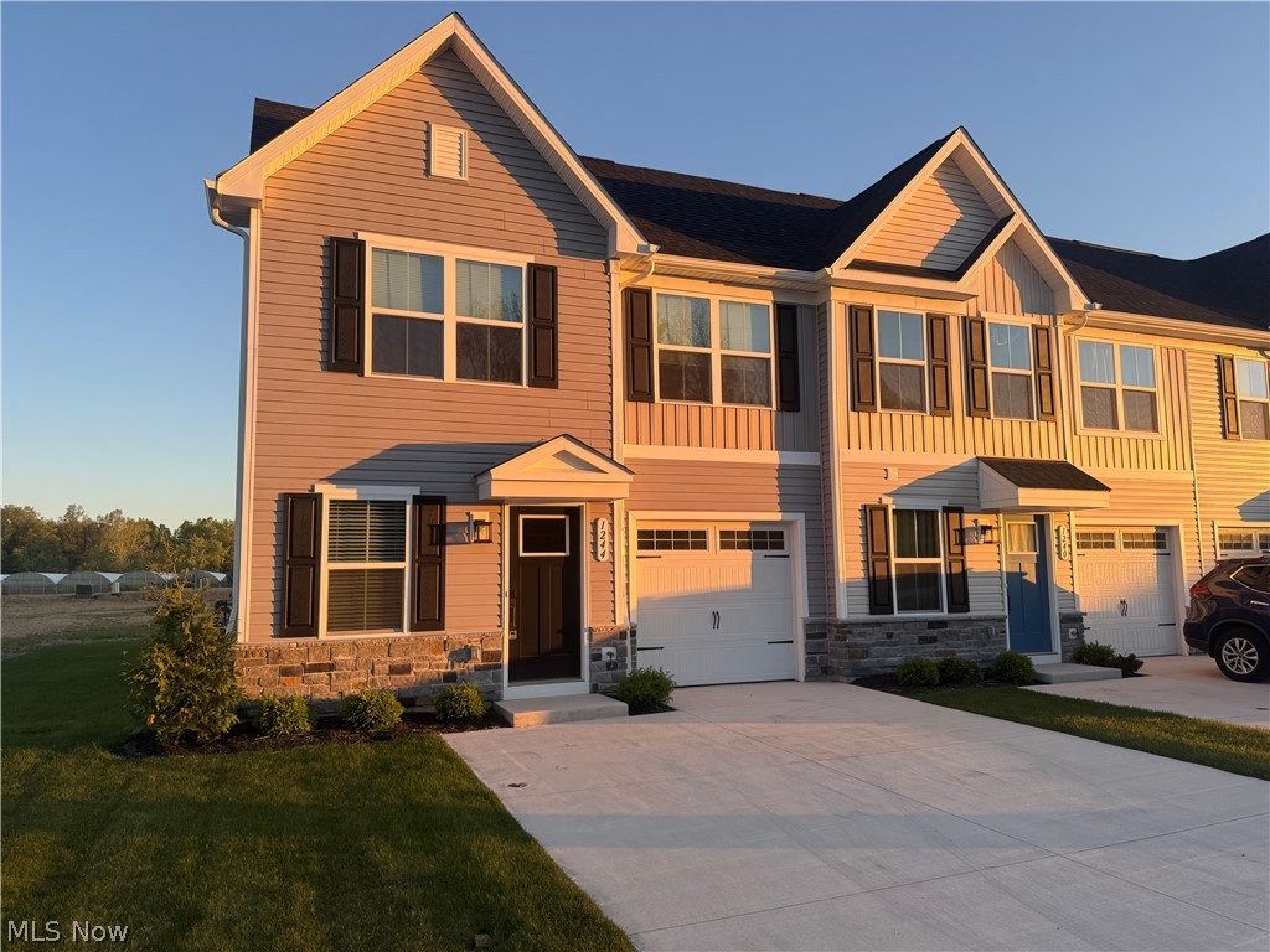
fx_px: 881
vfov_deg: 56.8
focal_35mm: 24
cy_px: 476
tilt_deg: +5.2
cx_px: 635
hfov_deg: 71.6
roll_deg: +0.1
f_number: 1.78
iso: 80
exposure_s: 1/685
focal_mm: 6.76
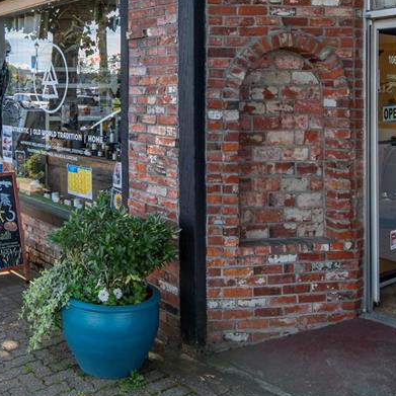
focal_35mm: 40
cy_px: 81
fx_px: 518
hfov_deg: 40.7
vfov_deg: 40.2
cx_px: 100
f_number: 13
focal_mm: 12
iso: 320
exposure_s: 1/80
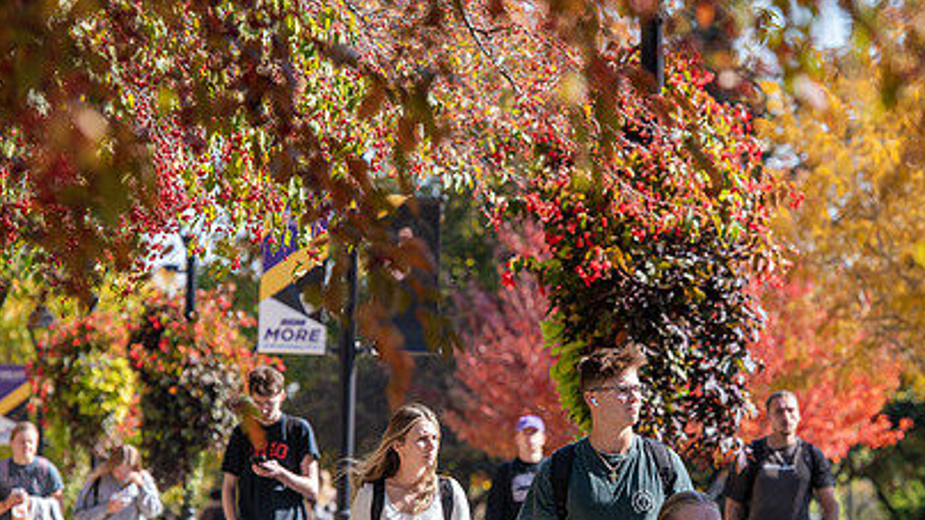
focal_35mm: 248
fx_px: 6081
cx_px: 559
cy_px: 336
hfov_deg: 8.7
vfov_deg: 4.9
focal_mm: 165
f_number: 5.6
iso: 160
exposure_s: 1/250
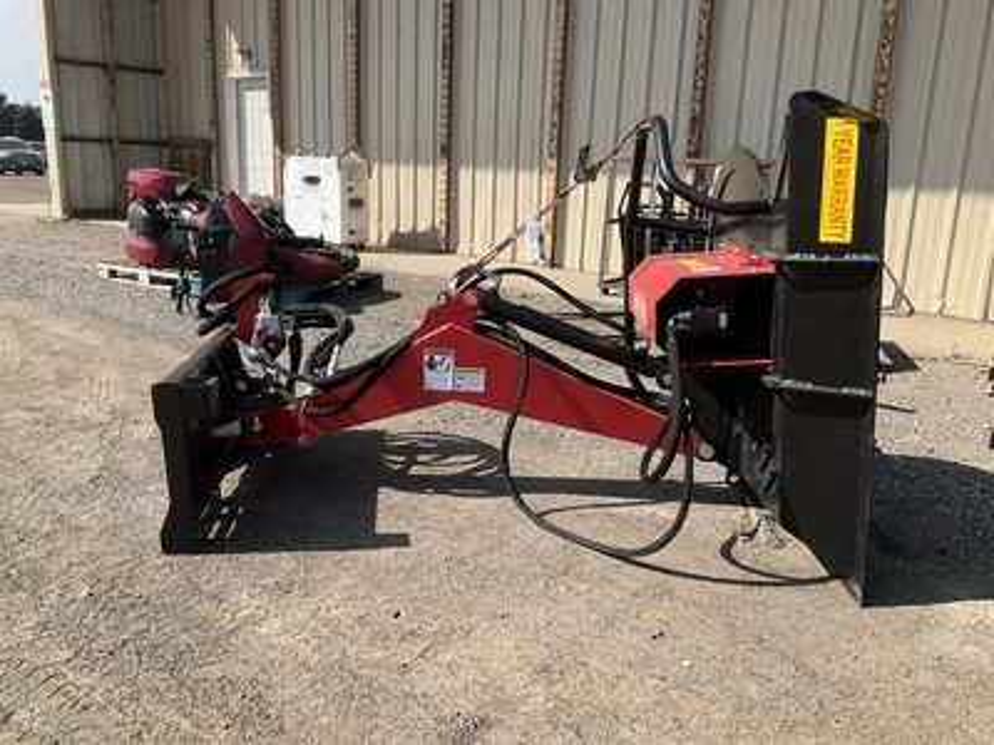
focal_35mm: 29
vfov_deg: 48.2
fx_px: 833
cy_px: 372
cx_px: 497
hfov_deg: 61.7
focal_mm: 3
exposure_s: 1/1377
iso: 25
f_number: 1.8
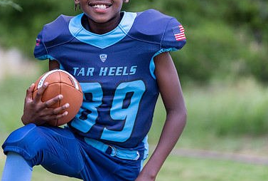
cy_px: 54
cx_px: 117
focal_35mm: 250
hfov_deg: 8.2
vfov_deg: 5.5
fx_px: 1867
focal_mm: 154
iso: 640
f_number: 2.8
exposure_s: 1/320
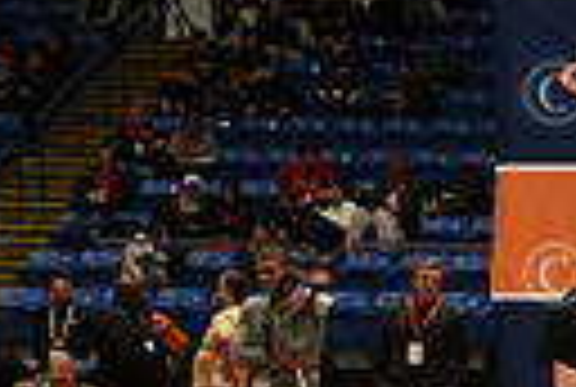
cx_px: 1174
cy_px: 547
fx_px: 2534
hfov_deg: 11.6
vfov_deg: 8.6
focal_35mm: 158
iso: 800
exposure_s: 1/160
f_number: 5.6
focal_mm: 35
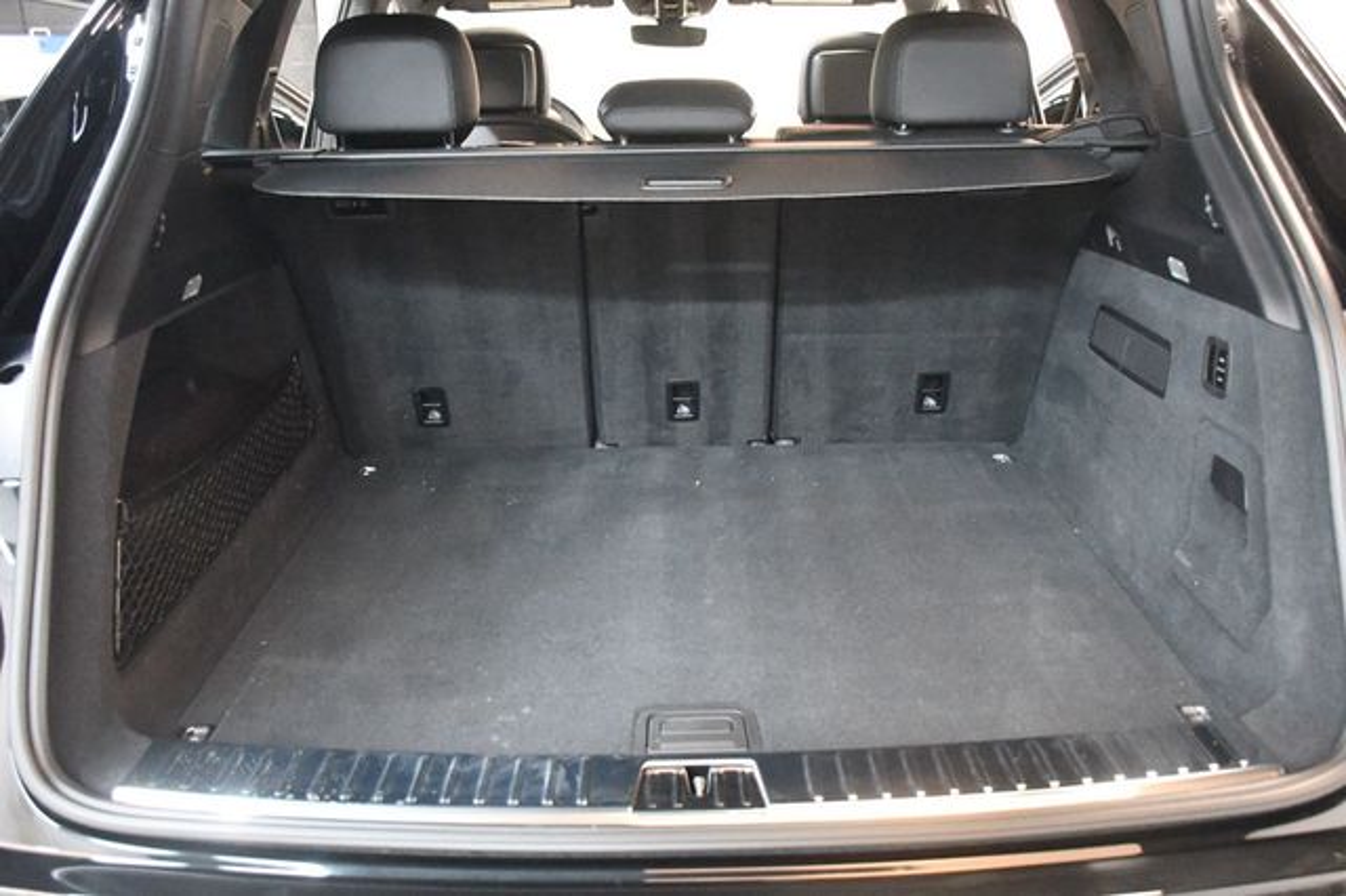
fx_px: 1345
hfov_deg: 53.2
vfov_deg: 36.8
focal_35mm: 36
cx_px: 673
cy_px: 448
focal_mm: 24
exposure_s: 1/50
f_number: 3.8
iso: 12800
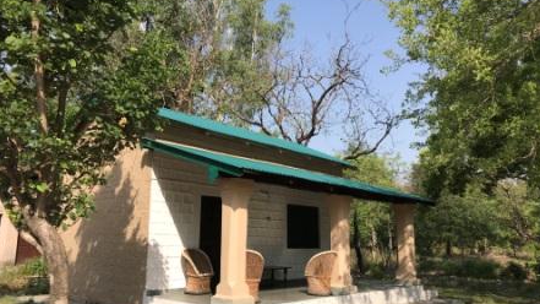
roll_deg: -0.8
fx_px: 444
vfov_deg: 37.7
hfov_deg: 62.6
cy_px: 168
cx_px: 272
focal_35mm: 31
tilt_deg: +8.6
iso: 20
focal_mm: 3.99
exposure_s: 1/1681
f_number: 1.8
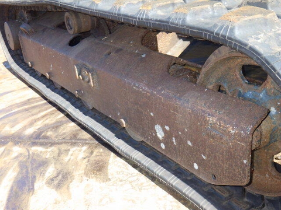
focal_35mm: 42
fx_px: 341
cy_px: 105
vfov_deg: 34.3
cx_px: 140
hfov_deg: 44.8
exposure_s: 1/200
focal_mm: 7.5
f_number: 4.2
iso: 125
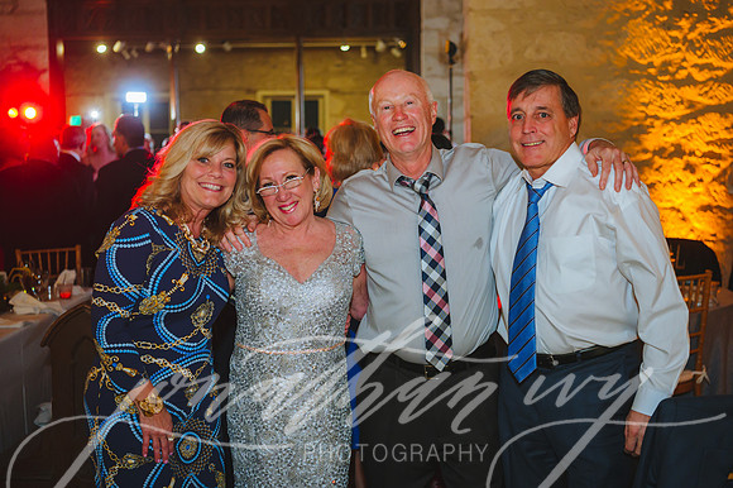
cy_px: 249
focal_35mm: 49
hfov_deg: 40.6
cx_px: 388
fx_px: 991
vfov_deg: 27.6
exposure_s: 1/60
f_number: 2.8
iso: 1600
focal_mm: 46
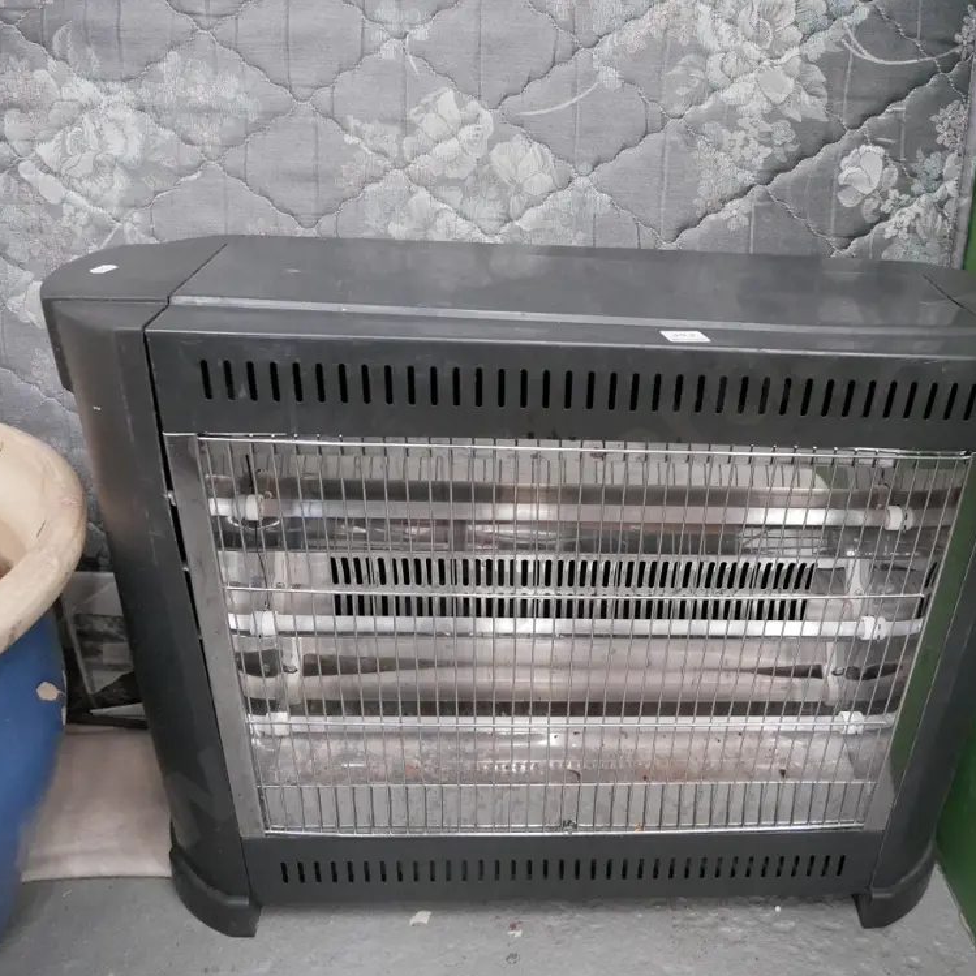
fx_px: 925
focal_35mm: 29
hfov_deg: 55.2
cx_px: 593
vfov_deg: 55.6
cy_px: 499
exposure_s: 1/40
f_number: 4
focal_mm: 12
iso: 3200
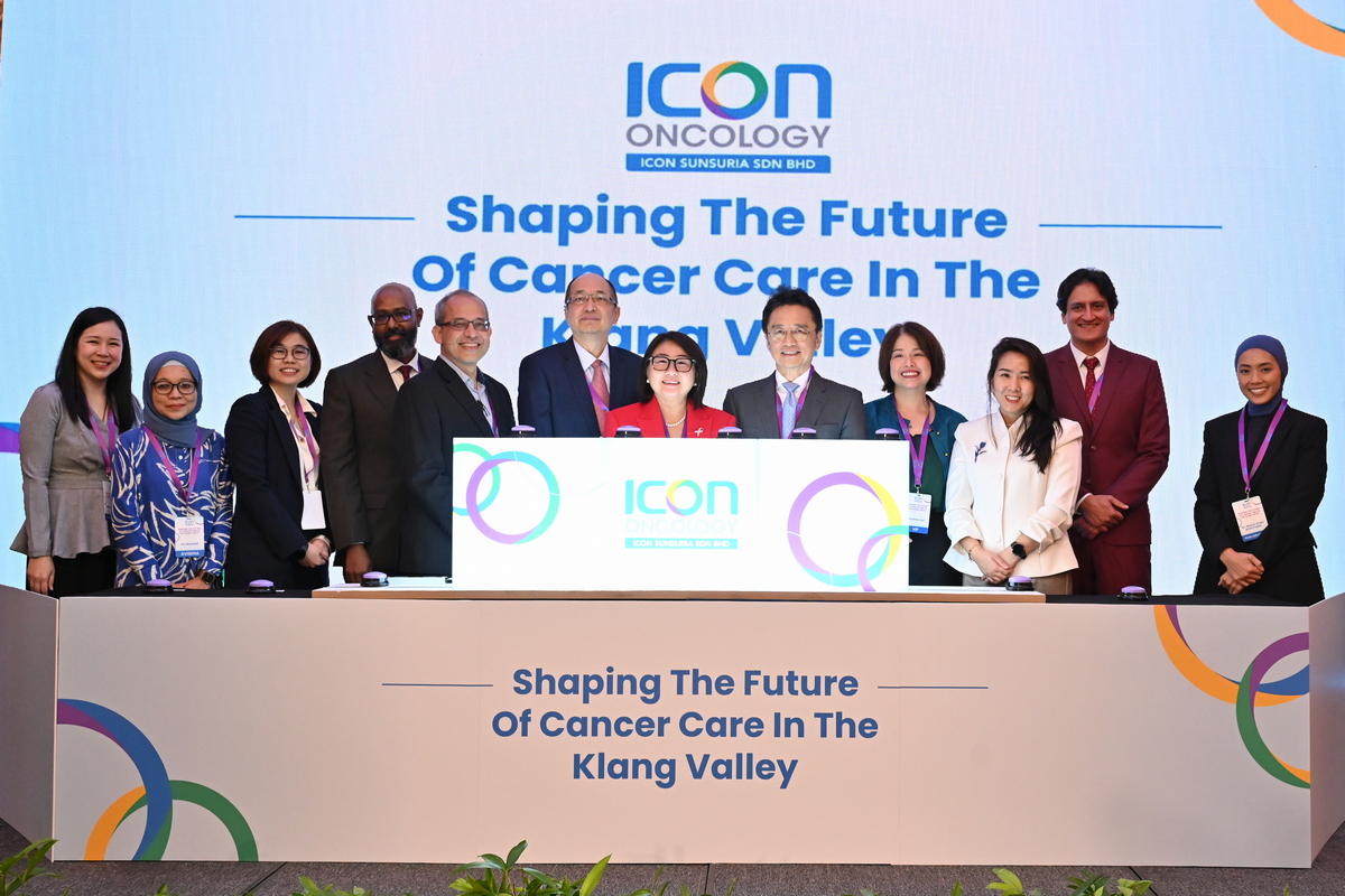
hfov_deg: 53.1
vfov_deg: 36.9
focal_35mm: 36
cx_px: 672
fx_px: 1345
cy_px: 448
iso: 2500
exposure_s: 1/200
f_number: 5.6
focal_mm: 36
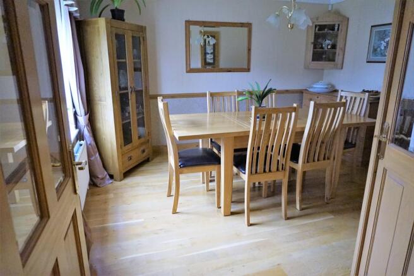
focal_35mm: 24
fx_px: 276
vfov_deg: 53.1
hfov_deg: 73.8
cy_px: 138
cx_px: 207
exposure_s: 1/160
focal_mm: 16
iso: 3200
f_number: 3.5
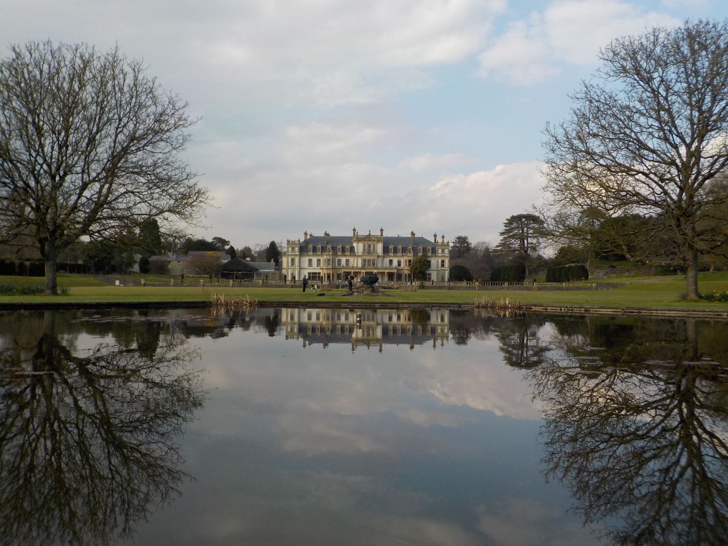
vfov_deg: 46.8
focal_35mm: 30
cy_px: 273
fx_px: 631
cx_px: 364
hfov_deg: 60.0
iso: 125
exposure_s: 1/800
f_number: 3.3
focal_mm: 4.1
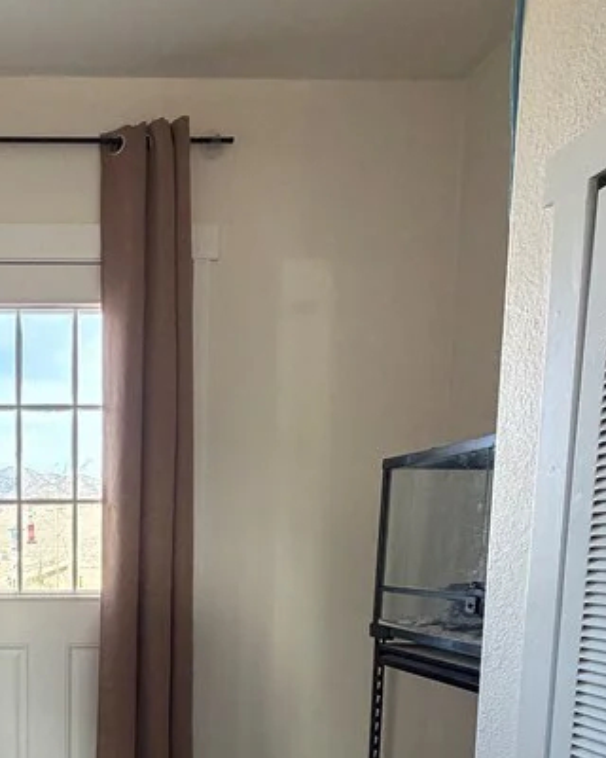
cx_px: 23
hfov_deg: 38.3
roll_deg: +0.5
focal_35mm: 35
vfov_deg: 47.2
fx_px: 785
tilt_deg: -7.8
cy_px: 659
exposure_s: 1/121
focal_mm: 2.22
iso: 250
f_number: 2.2
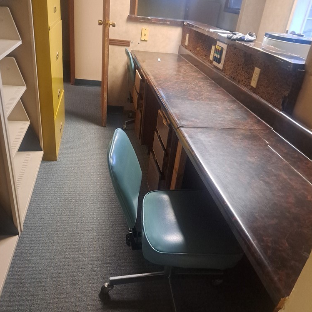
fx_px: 296
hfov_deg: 55.6
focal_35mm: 29
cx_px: 158
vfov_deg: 55.5
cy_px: 173
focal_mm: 5.23
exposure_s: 1/20
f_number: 1.8
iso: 640
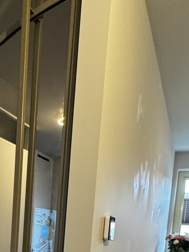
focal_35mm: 46
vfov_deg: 36.3
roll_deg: -3.0
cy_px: 262
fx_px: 335
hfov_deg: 29.3
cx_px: -3
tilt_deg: -6.7
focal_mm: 2.22
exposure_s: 1/50
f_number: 2.2
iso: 640
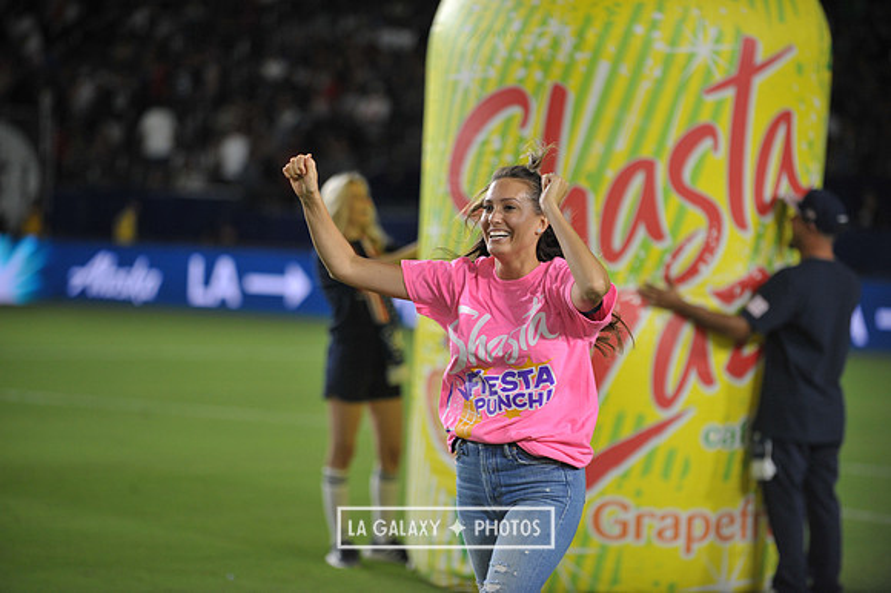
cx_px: 446
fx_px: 3834
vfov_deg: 8.8
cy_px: 296
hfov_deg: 13.3
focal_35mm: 155
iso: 1250
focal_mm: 155
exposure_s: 1/1000
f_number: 2.8
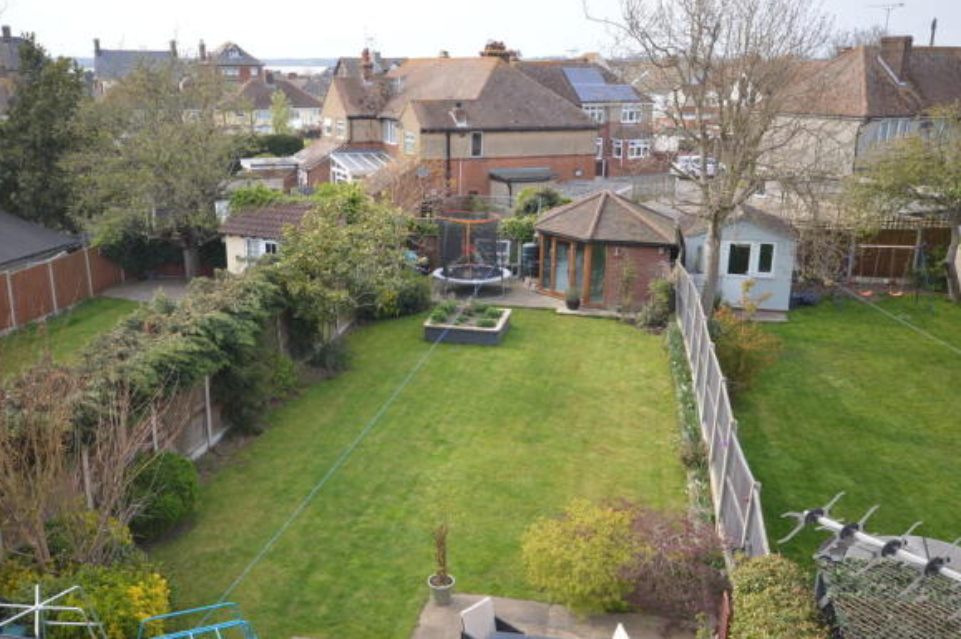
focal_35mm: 34
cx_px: 443
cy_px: 325
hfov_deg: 55.8
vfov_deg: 38.8
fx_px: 907
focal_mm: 20
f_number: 5.6
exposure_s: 1/125
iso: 140
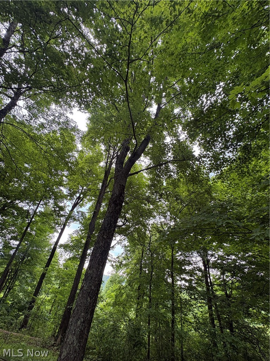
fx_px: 146
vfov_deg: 102.1
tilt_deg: +35.1
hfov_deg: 85.7
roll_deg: -7.2
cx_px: 135
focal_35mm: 14
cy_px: 180
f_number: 2.2
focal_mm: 2.22
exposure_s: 1/99
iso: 100
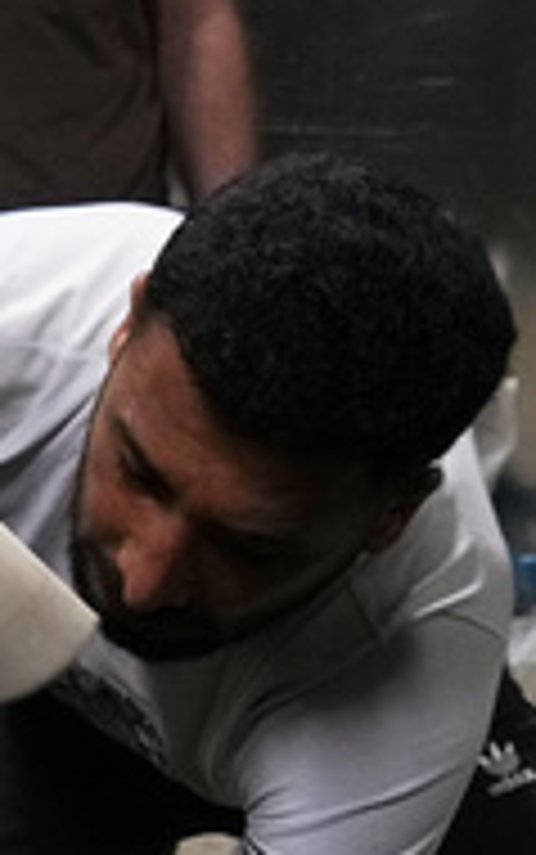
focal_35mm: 132
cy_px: 788
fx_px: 3080
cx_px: 419
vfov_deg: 15.6
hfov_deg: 9.9
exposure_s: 1/200
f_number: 4
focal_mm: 24
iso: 3200
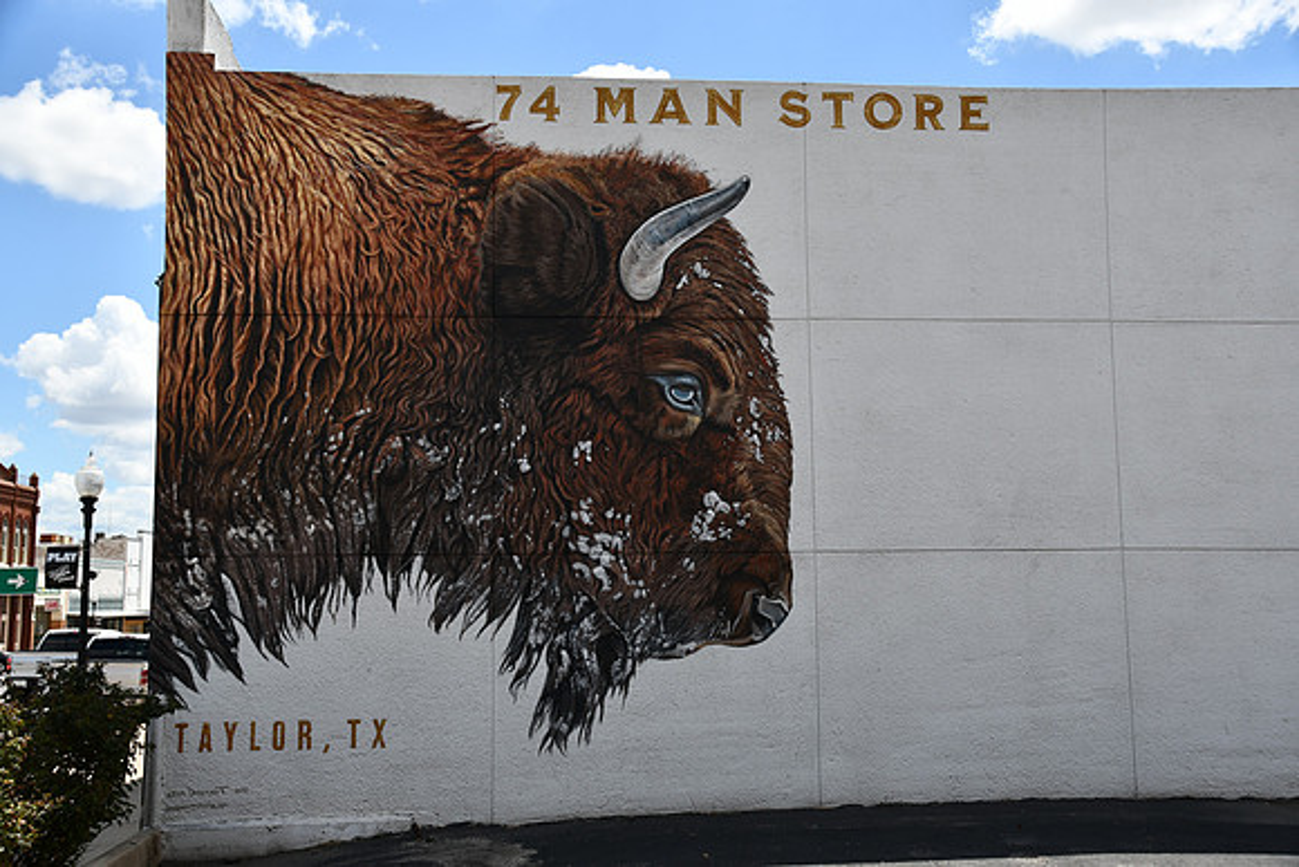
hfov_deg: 49.5
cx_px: 650
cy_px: 434
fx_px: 1408
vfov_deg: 34.2
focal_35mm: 39
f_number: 9
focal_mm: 26
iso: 100
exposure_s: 1/320
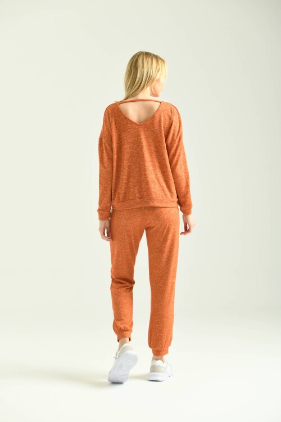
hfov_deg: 16.1
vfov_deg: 23.9
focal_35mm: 85
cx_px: 140
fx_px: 995
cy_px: 211
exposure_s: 1/160
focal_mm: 85
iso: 125
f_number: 5.6
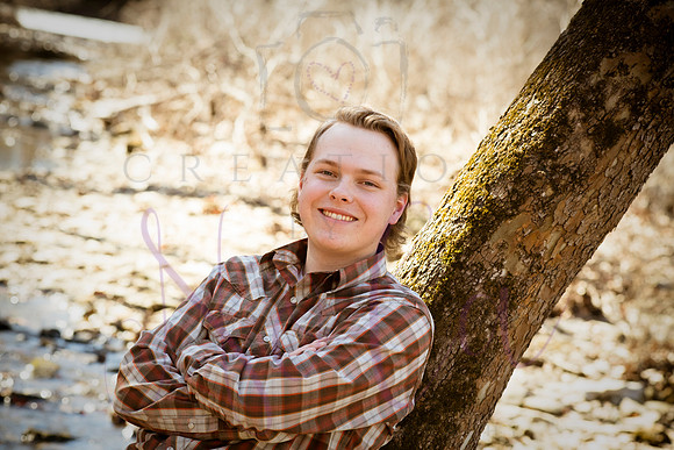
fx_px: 1966
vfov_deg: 13.0
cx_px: 337
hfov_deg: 19.5
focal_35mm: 105
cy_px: 225
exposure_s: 1/320
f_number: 8
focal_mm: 105
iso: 800
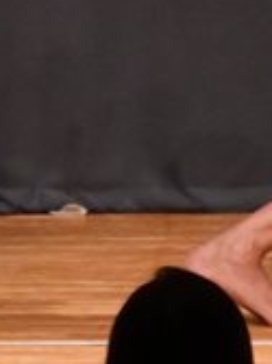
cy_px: -113
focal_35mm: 1342
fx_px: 14078
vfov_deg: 1.5
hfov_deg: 1.1
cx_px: -51
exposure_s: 1/400
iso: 8000
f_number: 5.6
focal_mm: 200
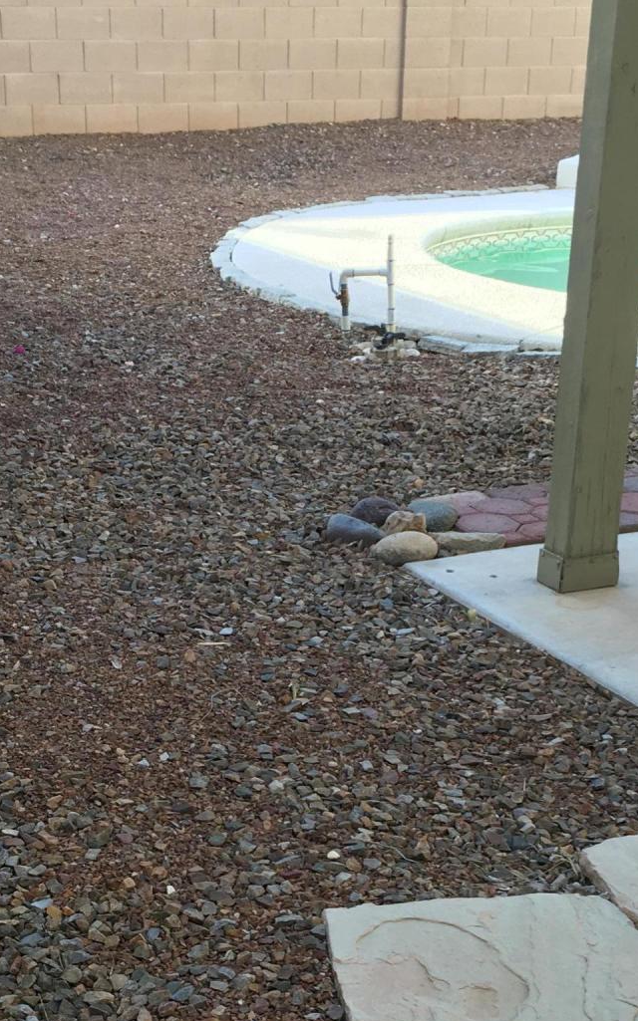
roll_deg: -0.9
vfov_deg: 32.6
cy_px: 884
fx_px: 1670
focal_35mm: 60
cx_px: 234
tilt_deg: -25.3
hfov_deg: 21.6
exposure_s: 1/120
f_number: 2.2
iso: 25
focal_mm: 4.15
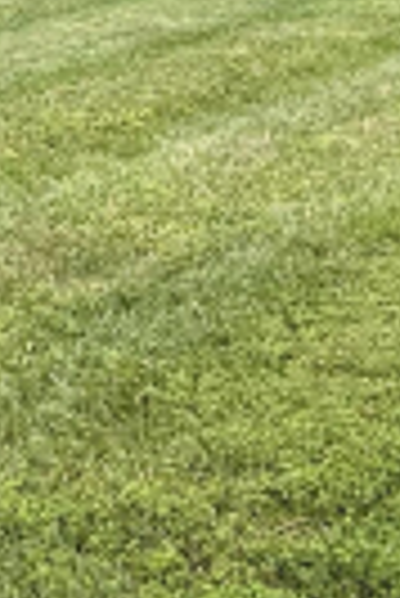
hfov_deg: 18.6
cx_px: 83
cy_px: 67
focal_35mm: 73
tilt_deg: -15.8
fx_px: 1213
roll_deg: +2.0
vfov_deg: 26.8
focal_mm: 2.22
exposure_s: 1/479
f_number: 2.2
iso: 64
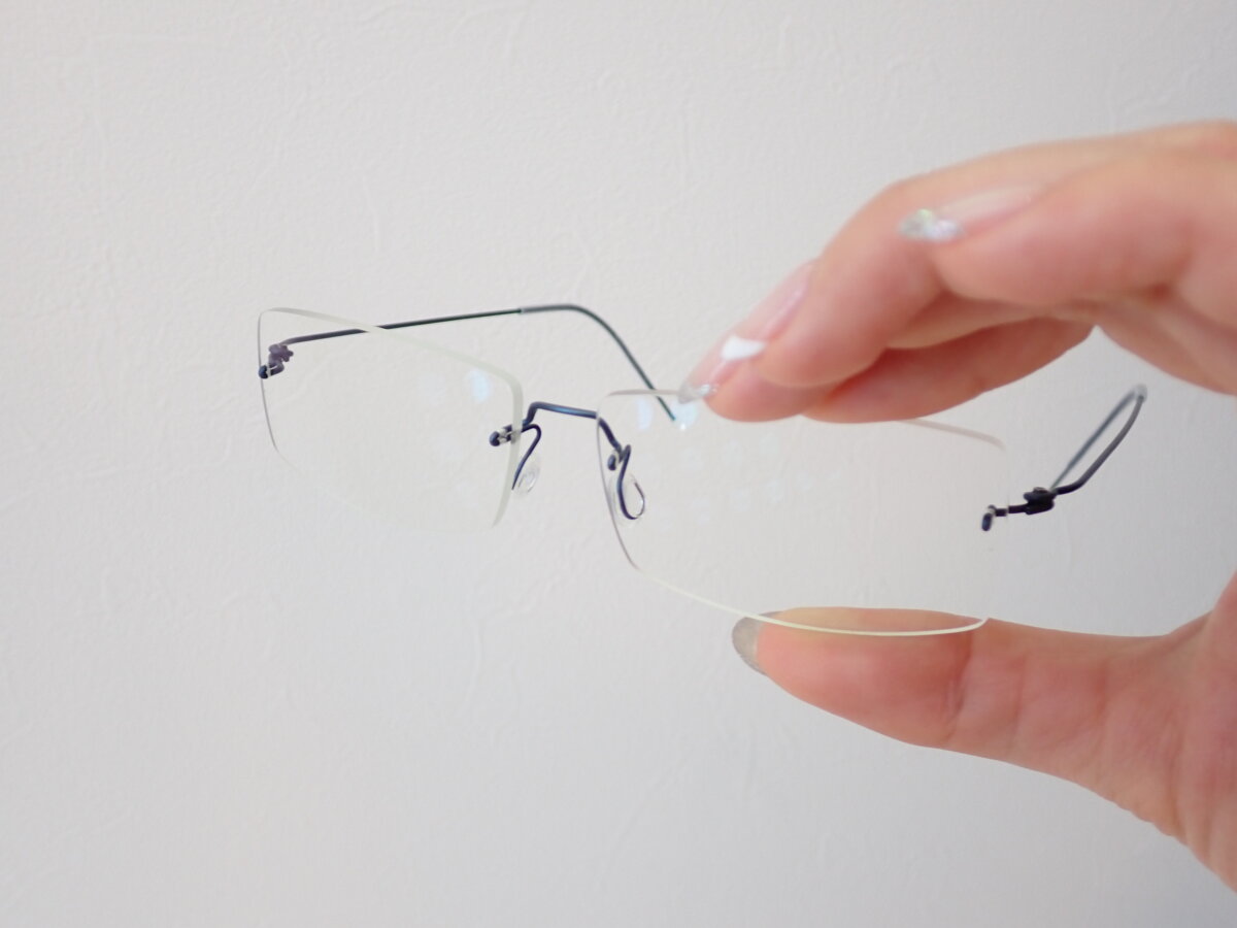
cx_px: 618
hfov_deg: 51.4
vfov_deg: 39.7
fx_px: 1286
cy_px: 464
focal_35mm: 36
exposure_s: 1/50
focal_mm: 6.37
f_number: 2.5
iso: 200
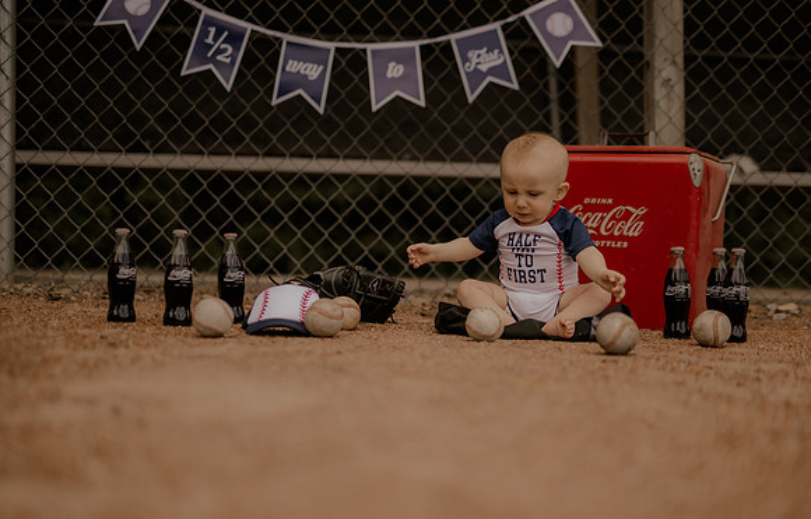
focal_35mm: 53
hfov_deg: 37.8
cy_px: 284
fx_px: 1184
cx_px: 426
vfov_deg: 24.7
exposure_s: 1/4000
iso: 160
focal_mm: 50
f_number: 3.2
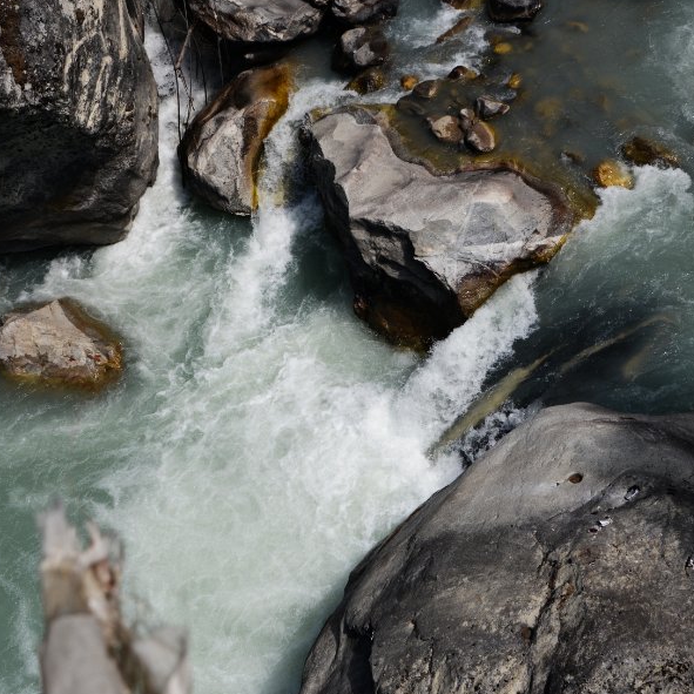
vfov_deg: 25.0
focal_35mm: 69
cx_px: 330
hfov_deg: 25.0
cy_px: 324
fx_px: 1565
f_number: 7.1
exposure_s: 1/1600
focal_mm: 48
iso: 320
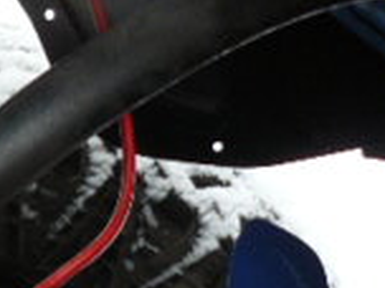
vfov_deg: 9.8
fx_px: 1691
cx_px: -312
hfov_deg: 12.0
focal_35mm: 152
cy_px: 174
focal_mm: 6
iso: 100
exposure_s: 1/30
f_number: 2.8
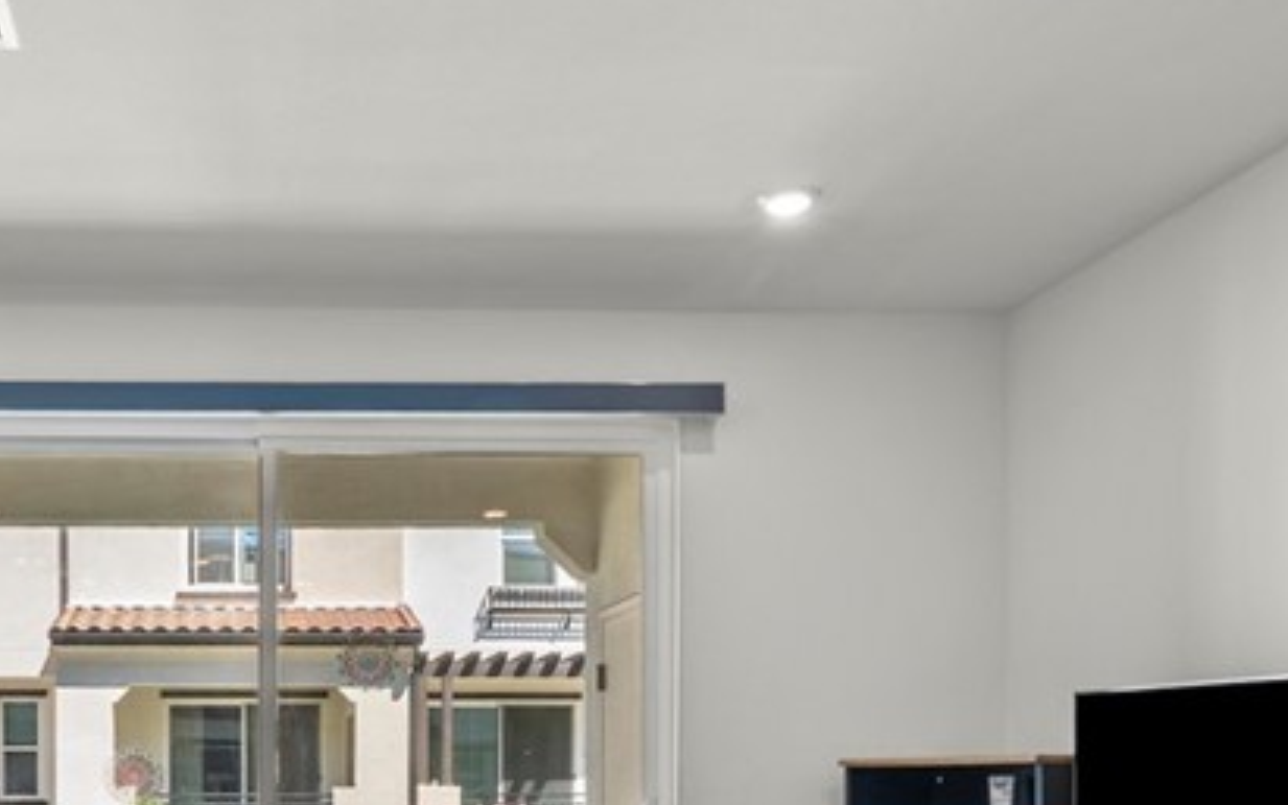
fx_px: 1159
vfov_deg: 34.5
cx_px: 270
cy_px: 825
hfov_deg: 54.4
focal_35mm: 33
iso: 100
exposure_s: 1
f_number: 10
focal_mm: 13
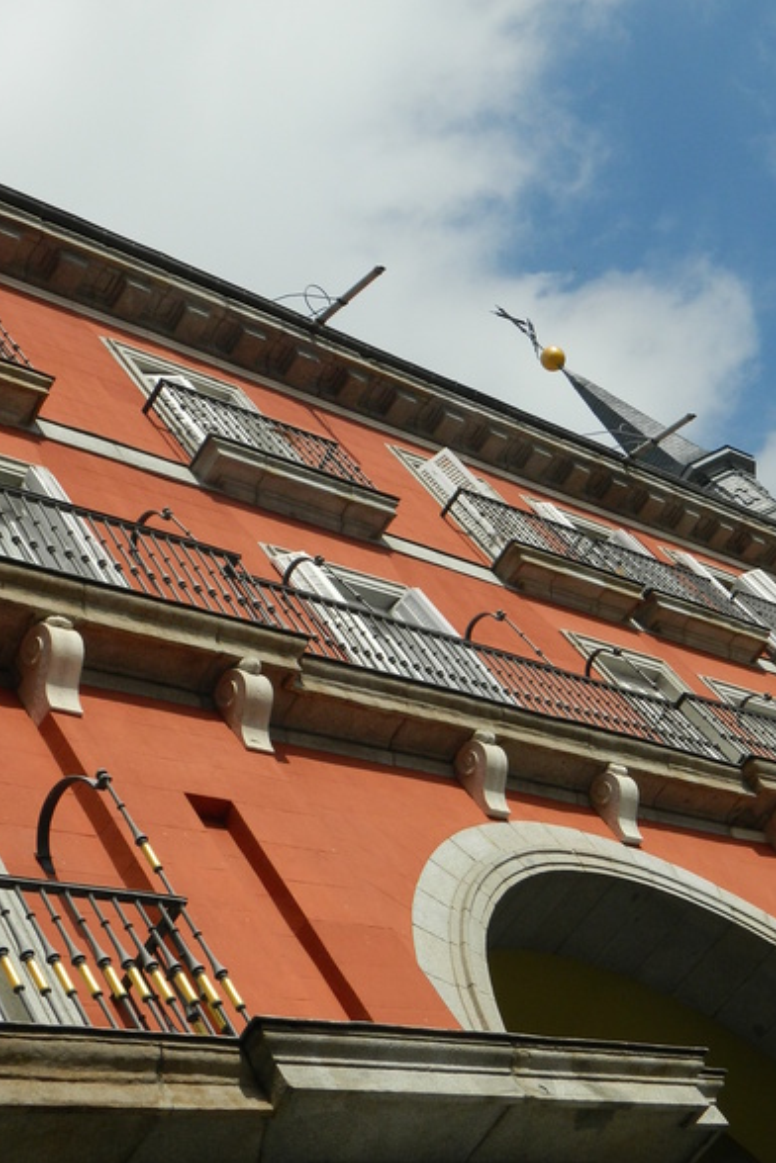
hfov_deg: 23.4
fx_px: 1875
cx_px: 350
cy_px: 585
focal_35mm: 58
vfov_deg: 34.5
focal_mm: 7.3
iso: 80
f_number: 9.8
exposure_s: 1/250
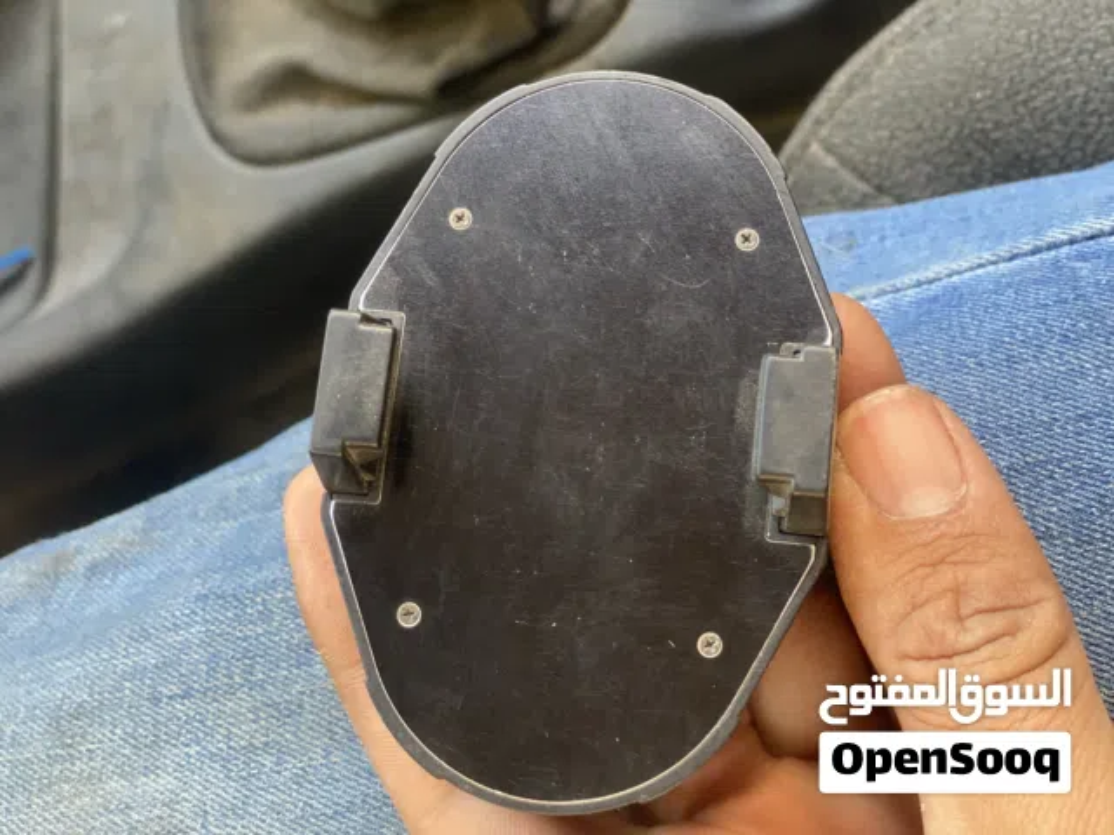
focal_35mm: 52
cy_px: 418
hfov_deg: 36.8
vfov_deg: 28.0
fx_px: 1673
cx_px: 557
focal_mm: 6
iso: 250
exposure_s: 1/122
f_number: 2
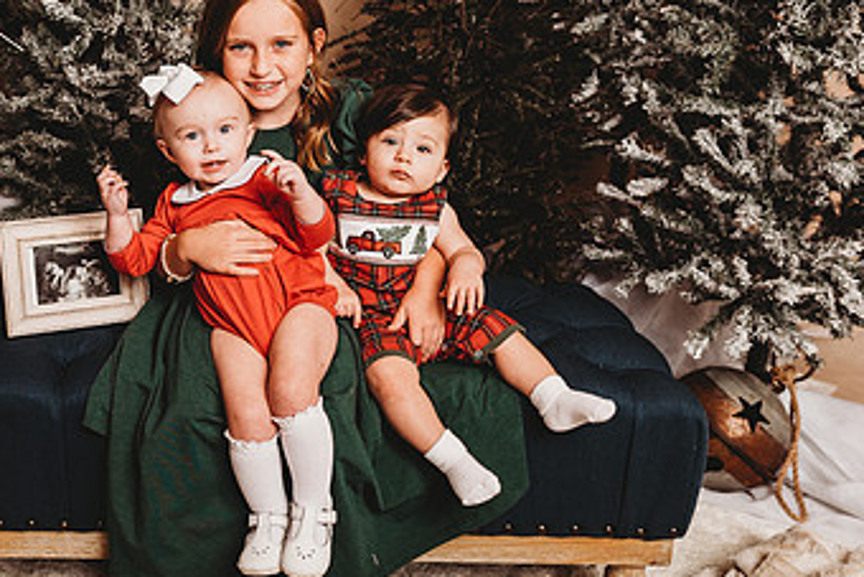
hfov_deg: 45.8
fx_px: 984
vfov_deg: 32.3
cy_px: 179
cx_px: 221
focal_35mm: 41
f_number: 3.2
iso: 100
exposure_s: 1/160
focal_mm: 24
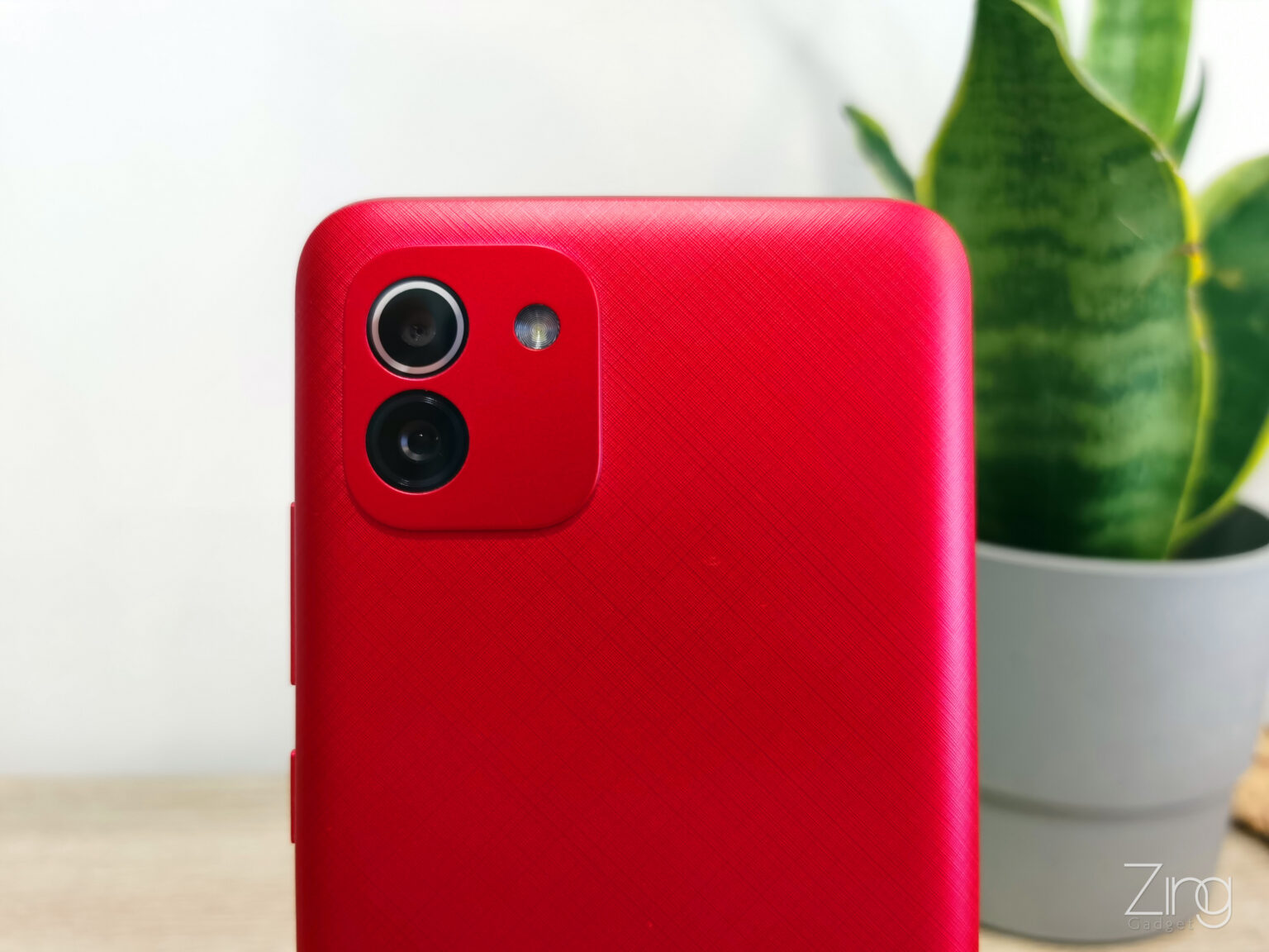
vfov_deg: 51.4
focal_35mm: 27
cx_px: 634
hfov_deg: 65.3
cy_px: 476
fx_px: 990
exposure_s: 1/33.3
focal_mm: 5.56
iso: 320
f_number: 1.6
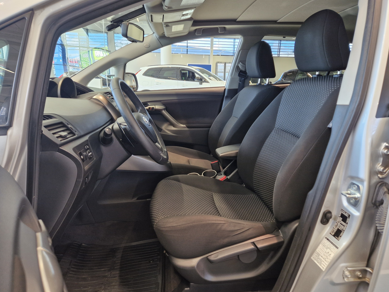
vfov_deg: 56.8
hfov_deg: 71.6
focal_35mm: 24
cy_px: 148
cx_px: 196
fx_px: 270
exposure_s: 1/100
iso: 125
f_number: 1.8
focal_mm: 5.4
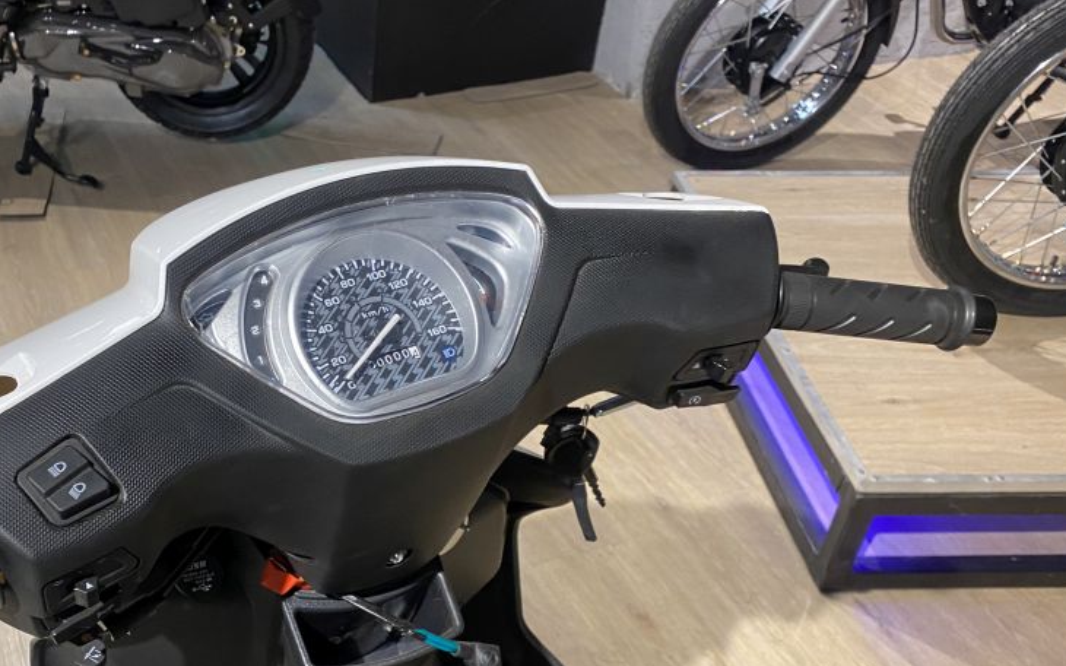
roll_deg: +1.3
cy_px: 436
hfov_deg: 48.1
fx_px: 1162
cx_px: 318
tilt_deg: -38.4
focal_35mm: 40
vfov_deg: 31.8
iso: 80
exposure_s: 1/50
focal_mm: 4.25
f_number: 1.8
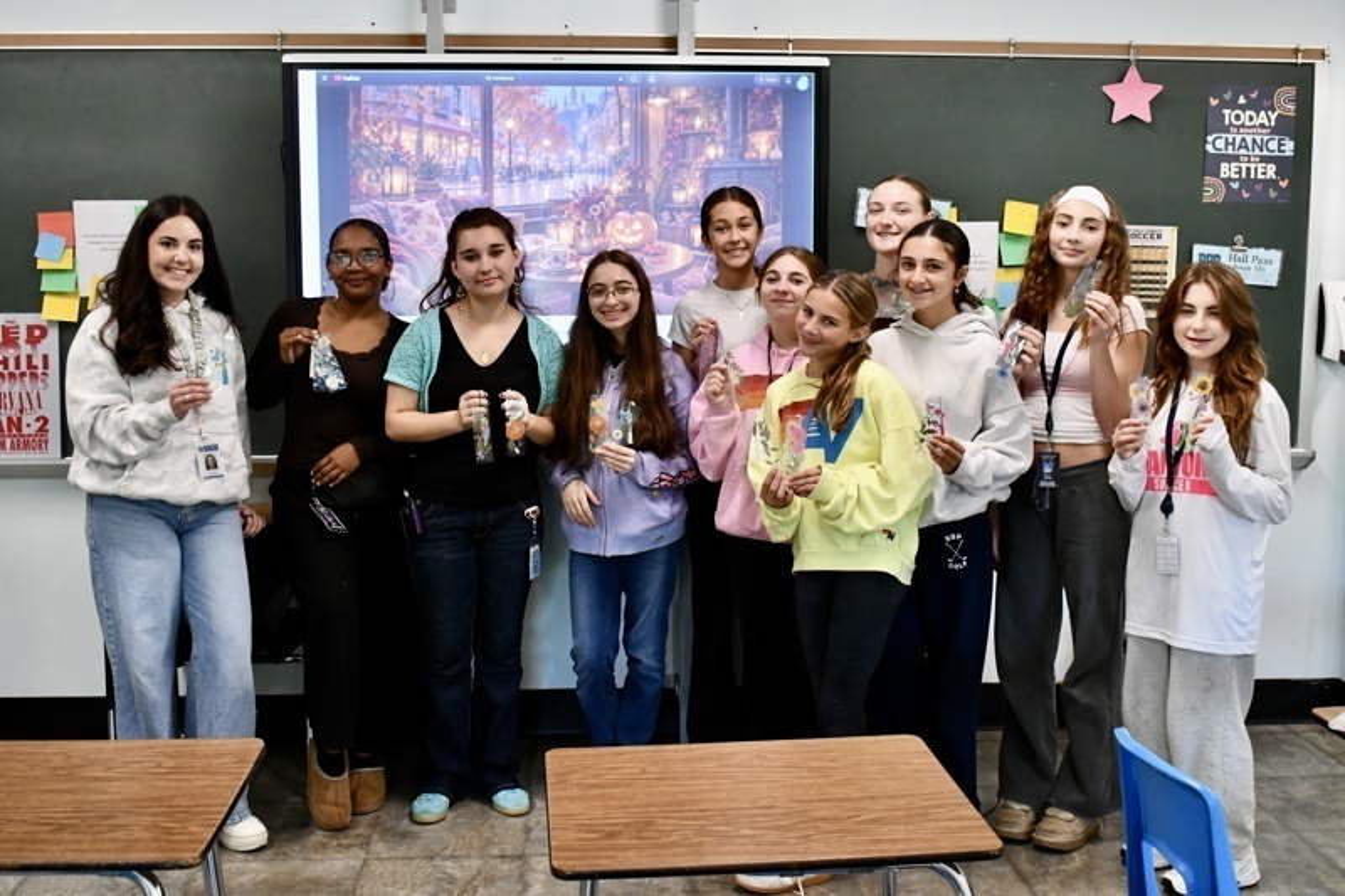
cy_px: 448
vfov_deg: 34.2
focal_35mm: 39
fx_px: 1457
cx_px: 672
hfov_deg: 49.6
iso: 3200
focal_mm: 26
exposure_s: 1/100
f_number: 5
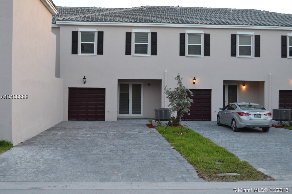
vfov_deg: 34.2
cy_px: 97
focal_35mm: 39
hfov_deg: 49.6
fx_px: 316
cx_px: 146
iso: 400
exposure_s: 1/100
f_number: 5
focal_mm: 26
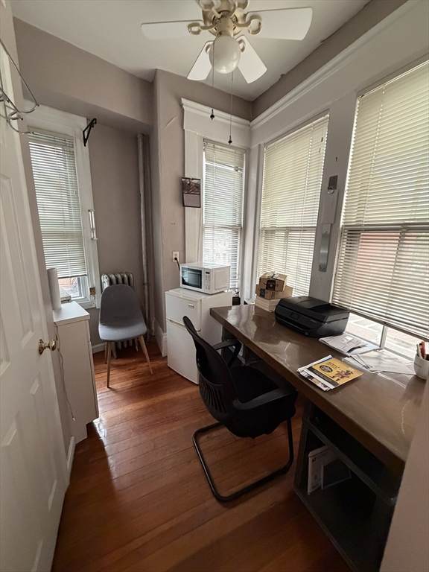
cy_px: 286
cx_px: 214
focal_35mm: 14
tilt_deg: -10.1
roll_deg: -2.3
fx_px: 231
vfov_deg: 102.1
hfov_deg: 85.7
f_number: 2.2
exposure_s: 1/60
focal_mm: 2.22
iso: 640
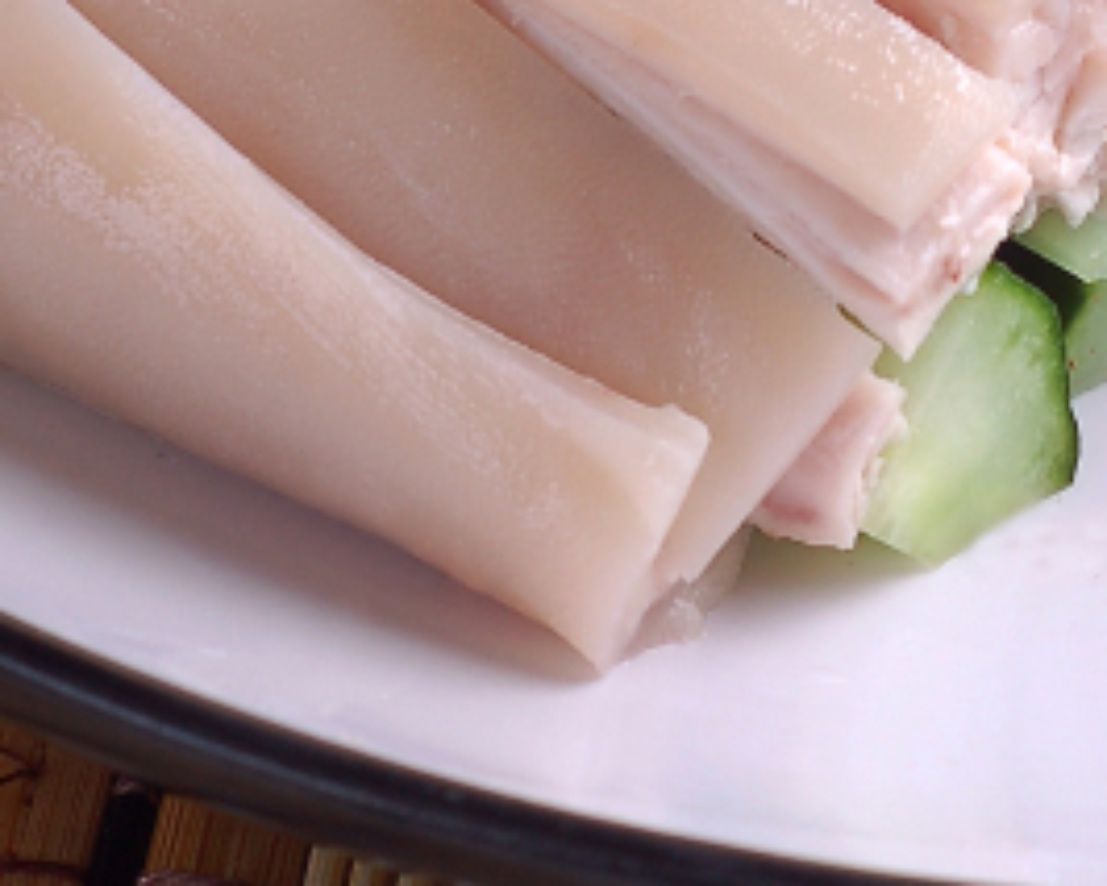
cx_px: 990
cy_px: -235
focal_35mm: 271
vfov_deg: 5.7
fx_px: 8882
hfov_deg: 7.1
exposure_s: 1/500
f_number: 8
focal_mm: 50
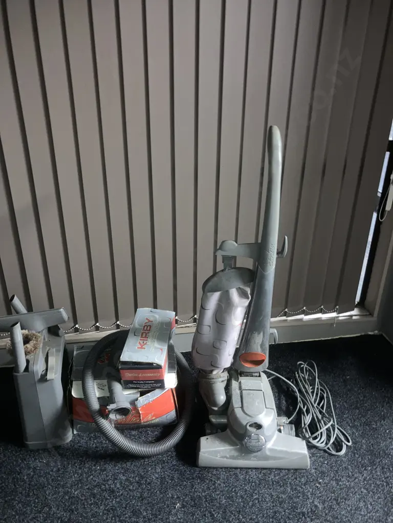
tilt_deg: -25.4
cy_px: 262
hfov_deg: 49.7
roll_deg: -2.8
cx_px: 196
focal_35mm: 28
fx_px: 424
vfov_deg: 63.4
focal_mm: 3.99
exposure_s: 1/4
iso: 125
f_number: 1.8
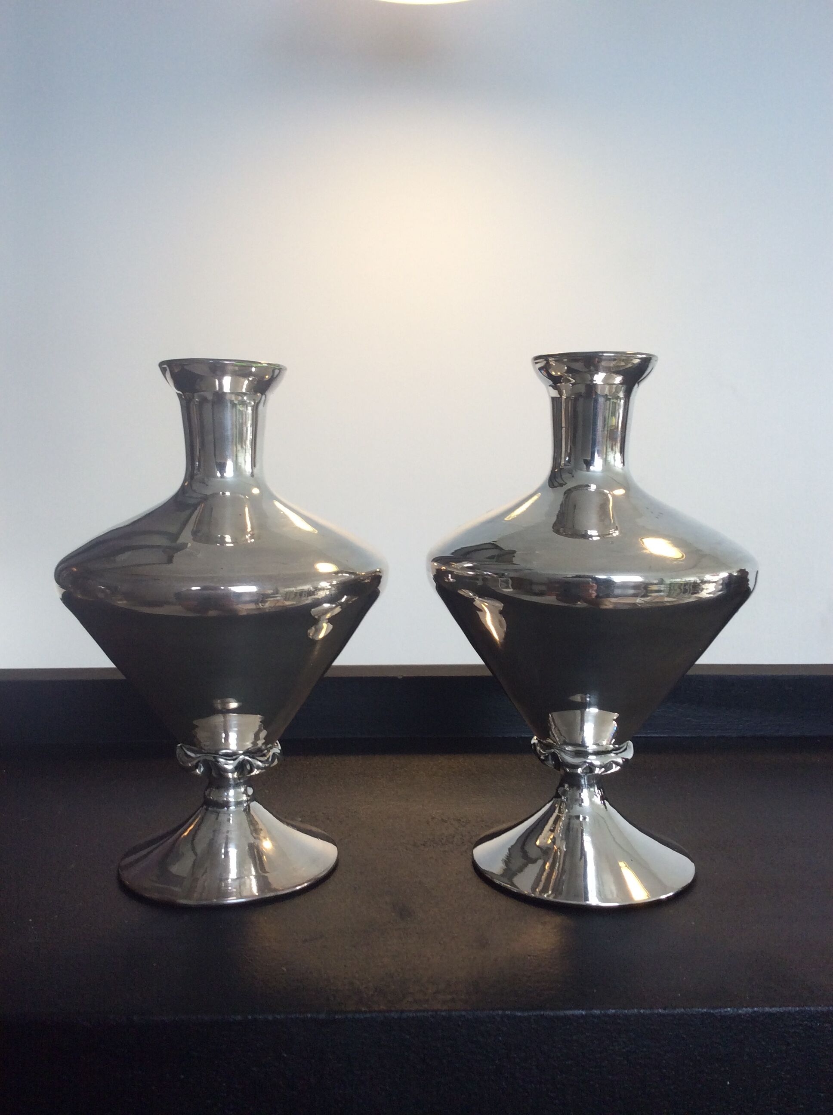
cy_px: 558
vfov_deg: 56.9
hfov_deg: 44.1
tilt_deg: -5.6
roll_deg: -0.8
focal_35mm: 32
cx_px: 416
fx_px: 1029
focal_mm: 3.3
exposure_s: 1/33
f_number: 2.4
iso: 40
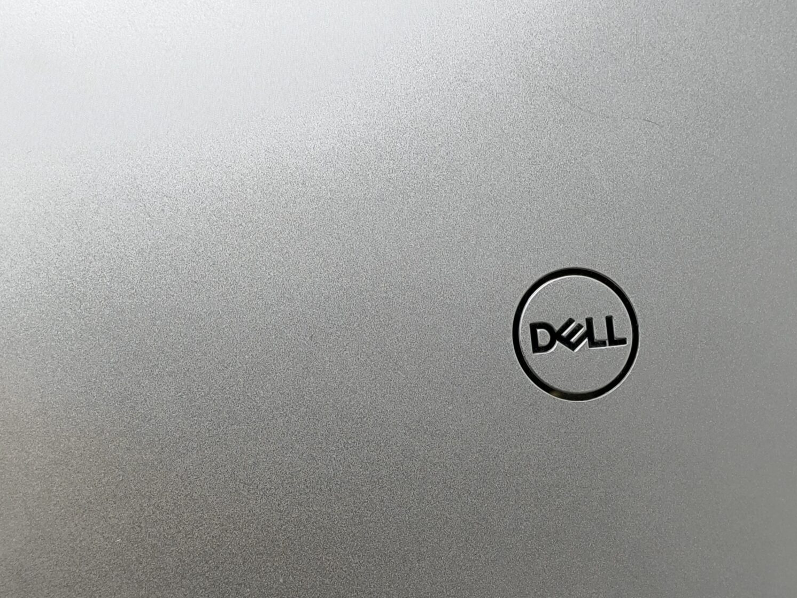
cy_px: 394
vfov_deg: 18.6
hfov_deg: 24.7
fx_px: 1819
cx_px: 487
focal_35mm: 79
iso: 80
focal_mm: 6.14
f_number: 1.65
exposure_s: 1/100
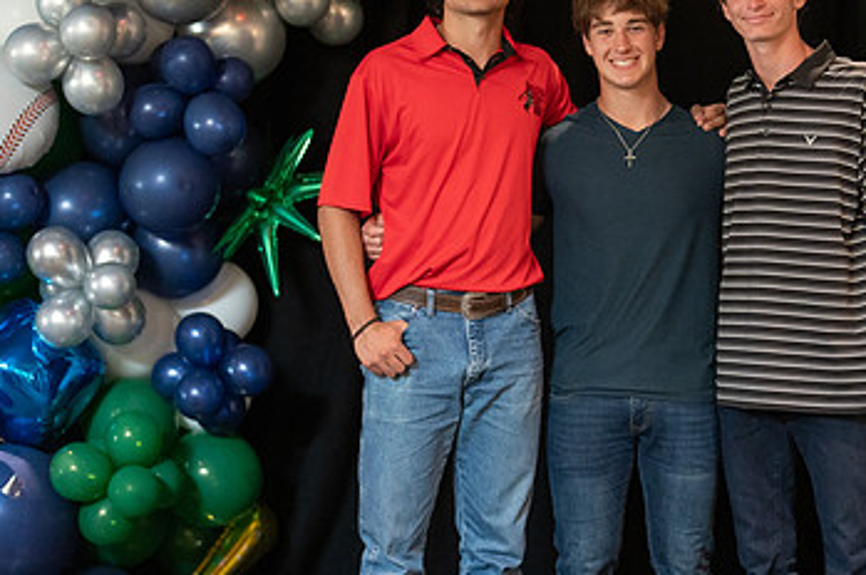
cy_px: 320
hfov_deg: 20.9
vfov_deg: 14.1
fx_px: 2331
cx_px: 634
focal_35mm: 97
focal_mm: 50
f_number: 1.2
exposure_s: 1/320
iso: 1600
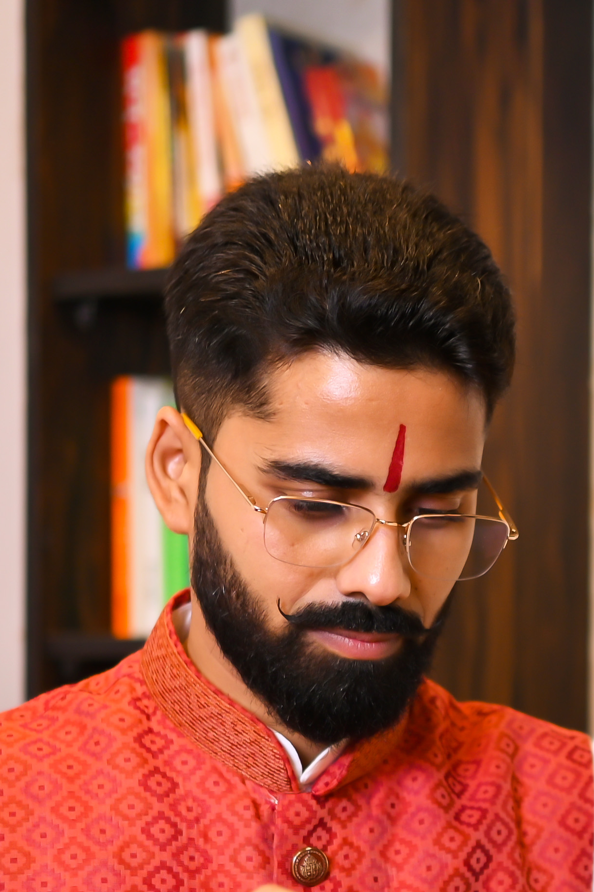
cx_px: 649
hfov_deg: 11.7
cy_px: 778
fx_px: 2847
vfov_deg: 17.6
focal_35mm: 115
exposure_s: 1/320
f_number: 1.8
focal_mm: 35
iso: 80
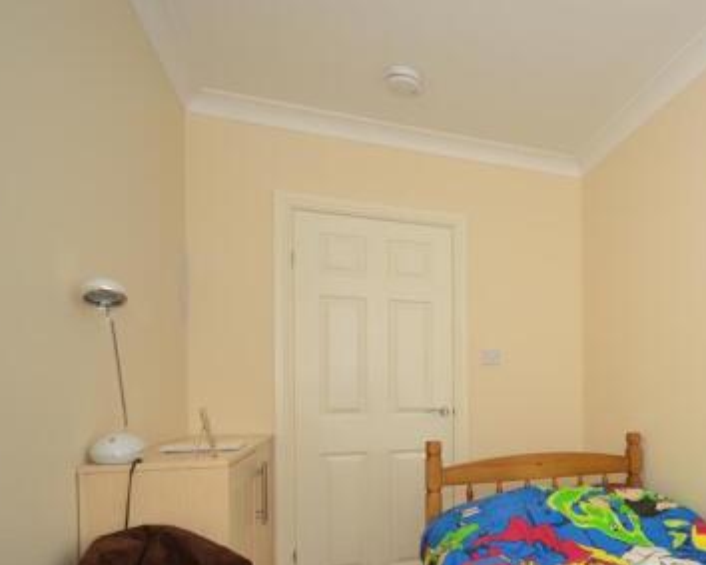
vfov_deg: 53.2
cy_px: 399
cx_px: 590
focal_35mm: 26
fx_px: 543
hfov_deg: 59.4
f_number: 5
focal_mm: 10
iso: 200
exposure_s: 1.3
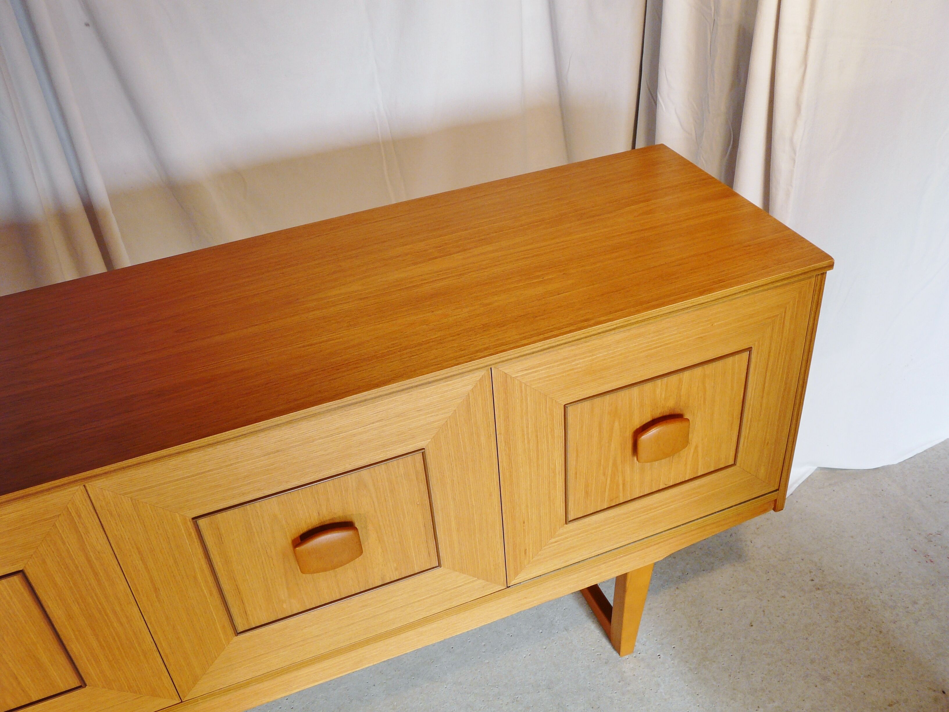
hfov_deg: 56.8
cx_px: 474
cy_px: 356
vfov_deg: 44.2
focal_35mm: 32
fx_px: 877
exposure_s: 1/60
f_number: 2.8
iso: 100
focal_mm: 5.3
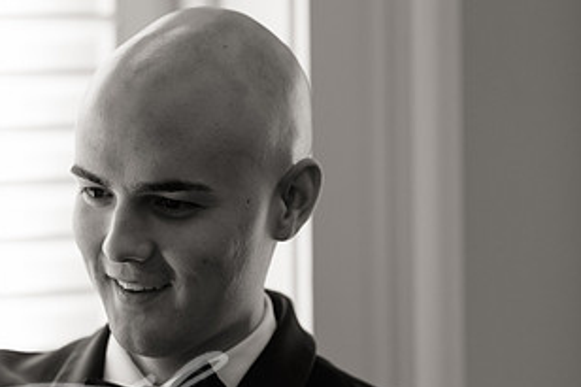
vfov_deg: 8.0
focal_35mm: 171
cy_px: 229
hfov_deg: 12.0
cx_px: 150
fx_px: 2758
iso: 400
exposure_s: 1/2500
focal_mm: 85
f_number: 2.2
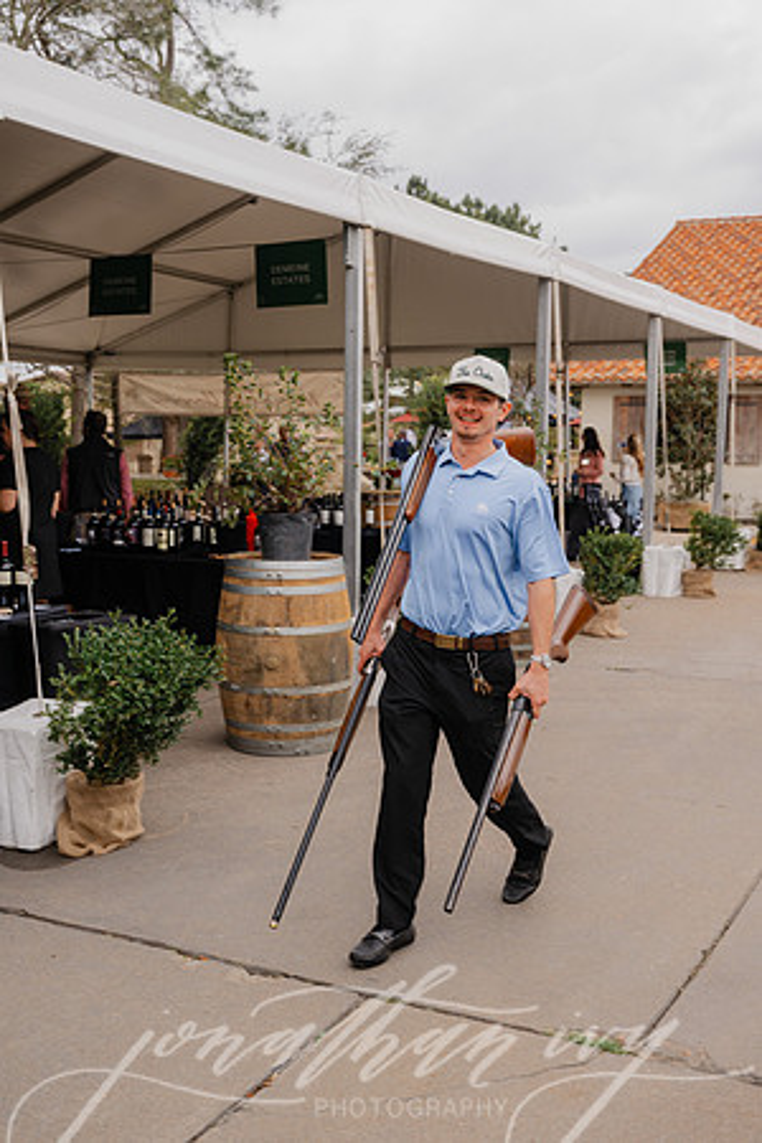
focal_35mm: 40
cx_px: 381
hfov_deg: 33.4
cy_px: 572
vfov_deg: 48.5
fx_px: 1270
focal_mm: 40
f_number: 5.6
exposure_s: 1/250
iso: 450
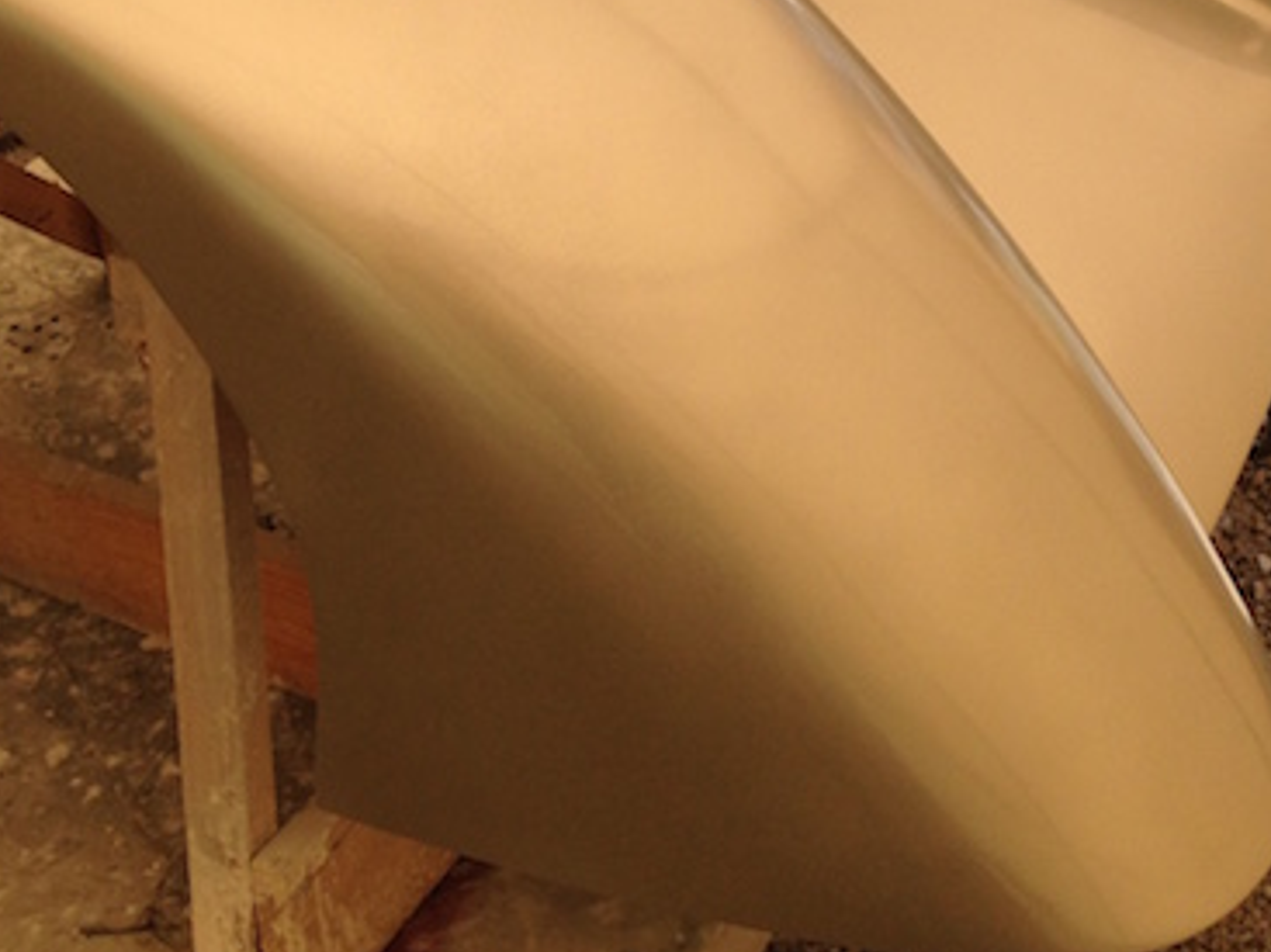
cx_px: 585
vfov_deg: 19.7
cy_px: -62
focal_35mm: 72
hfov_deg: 27.0
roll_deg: +2.3
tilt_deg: -28.6
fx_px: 2643
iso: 50
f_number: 2.4
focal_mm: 4.12
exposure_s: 1/638
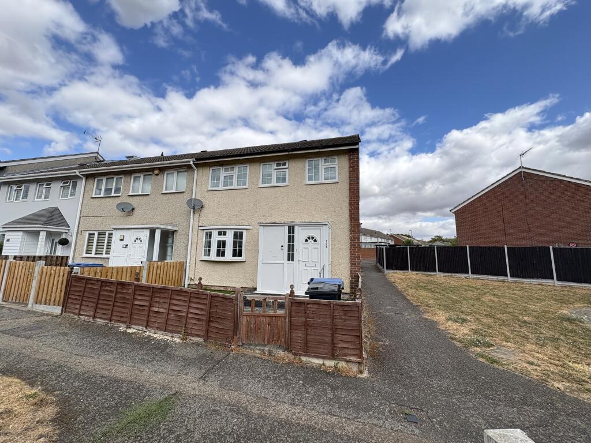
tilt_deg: +9.9
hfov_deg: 102.1
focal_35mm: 14
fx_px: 239
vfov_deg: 85.7
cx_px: 296
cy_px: 222
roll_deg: -0.3
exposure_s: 1/1236
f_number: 2.2
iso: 50
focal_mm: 2.22
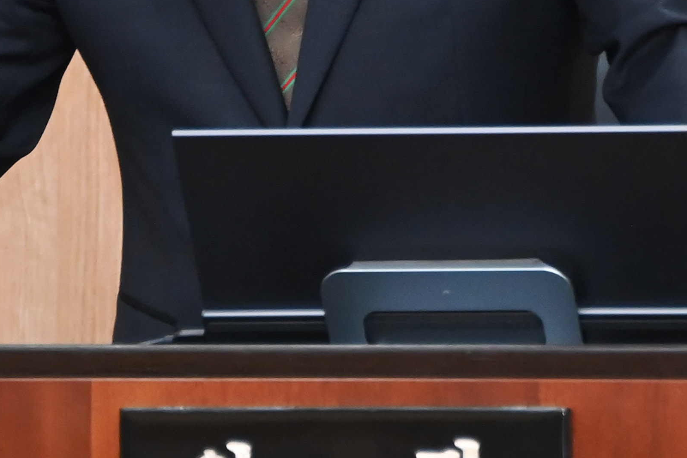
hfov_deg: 2.8
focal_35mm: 730
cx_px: 310
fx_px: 13930
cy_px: -26
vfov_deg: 1.9
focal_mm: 210
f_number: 5.6
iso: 5000
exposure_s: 1/200
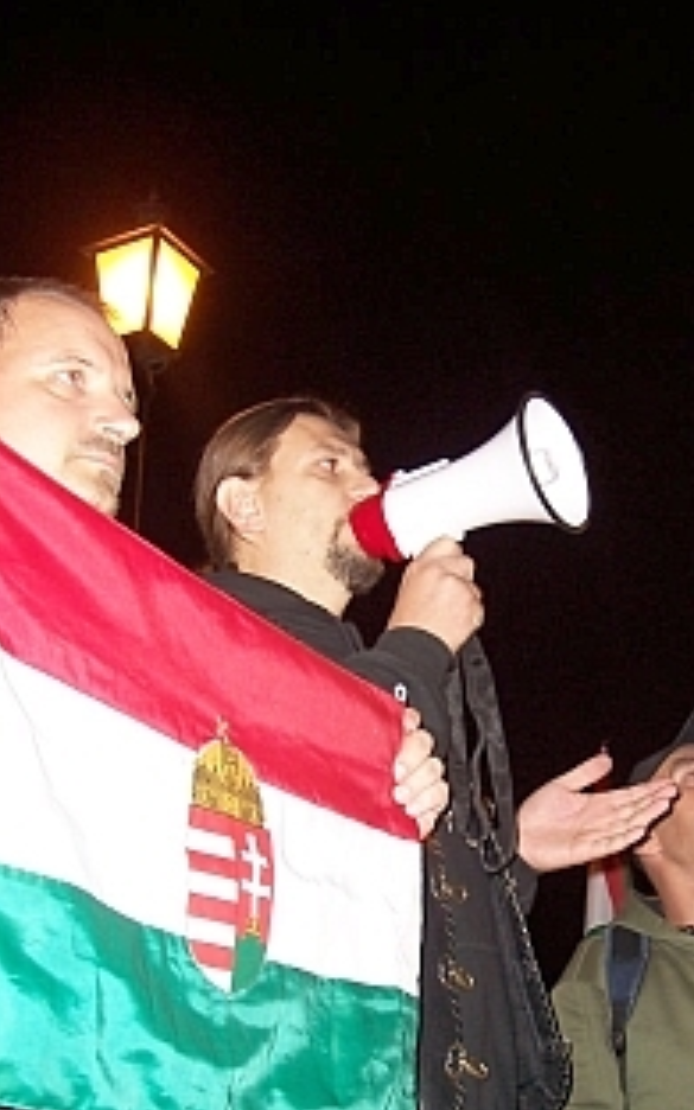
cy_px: 648
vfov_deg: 38.8
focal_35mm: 52
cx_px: 511
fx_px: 1574
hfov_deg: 24.6
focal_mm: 5.6
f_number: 2.7
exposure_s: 1/60
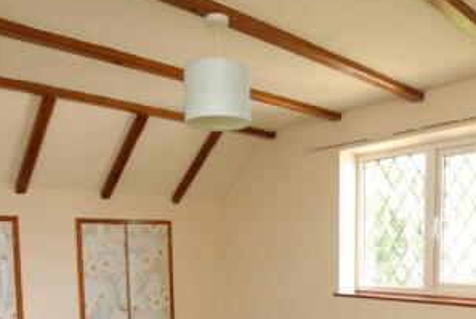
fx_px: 437
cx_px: 262
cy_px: 289
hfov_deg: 57.0
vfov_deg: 37.4
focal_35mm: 33
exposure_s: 1/10
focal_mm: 10
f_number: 4
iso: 100
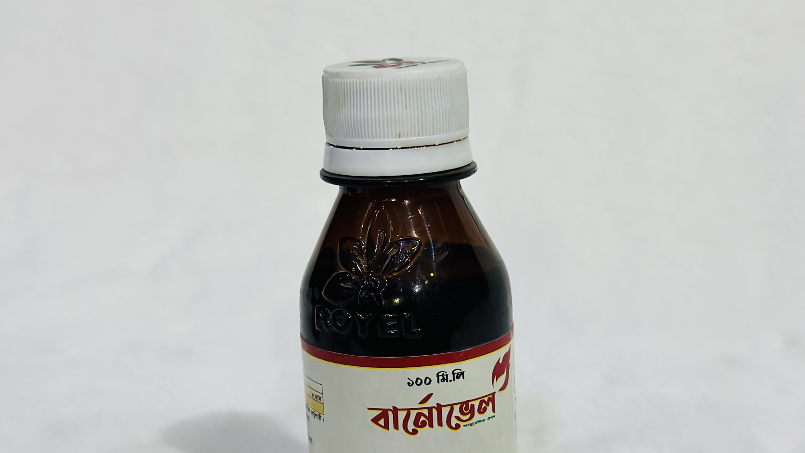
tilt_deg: -18.1
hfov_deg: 33.3
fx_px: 1345
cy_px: 303
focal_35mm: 63
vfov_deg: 19.1
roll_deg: -1.5
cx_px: 410
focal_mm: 6.86
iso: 320
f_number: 1.78
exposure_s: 1/50
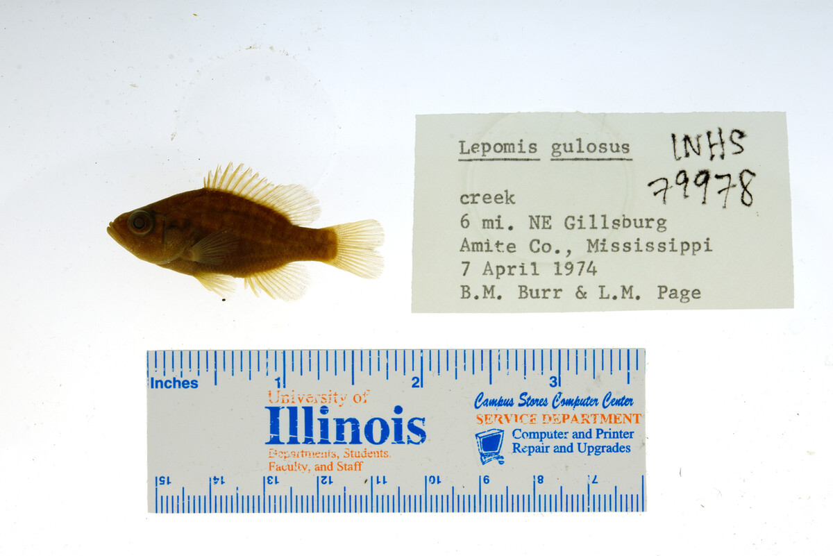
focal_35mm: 60
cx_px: 416
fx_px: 1389
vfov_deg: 22.6
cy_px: 278
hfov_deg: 33.4
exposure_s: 1/200
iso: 100
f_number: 10
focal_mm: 60
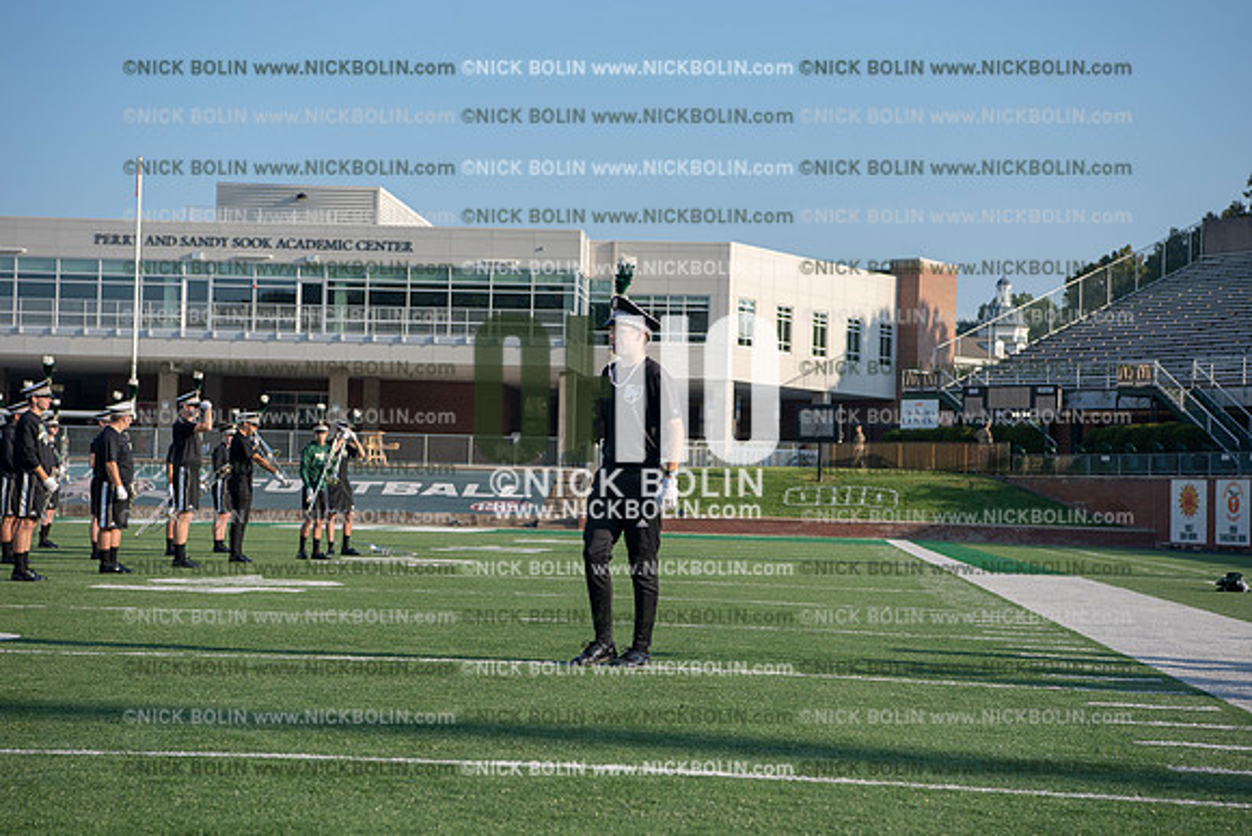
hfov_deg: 28.8
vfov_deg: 19.5
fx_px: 2435
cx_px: 626
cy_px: 418
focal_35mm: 70
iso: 100
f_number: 5.6
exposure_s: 1/500
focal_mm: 70
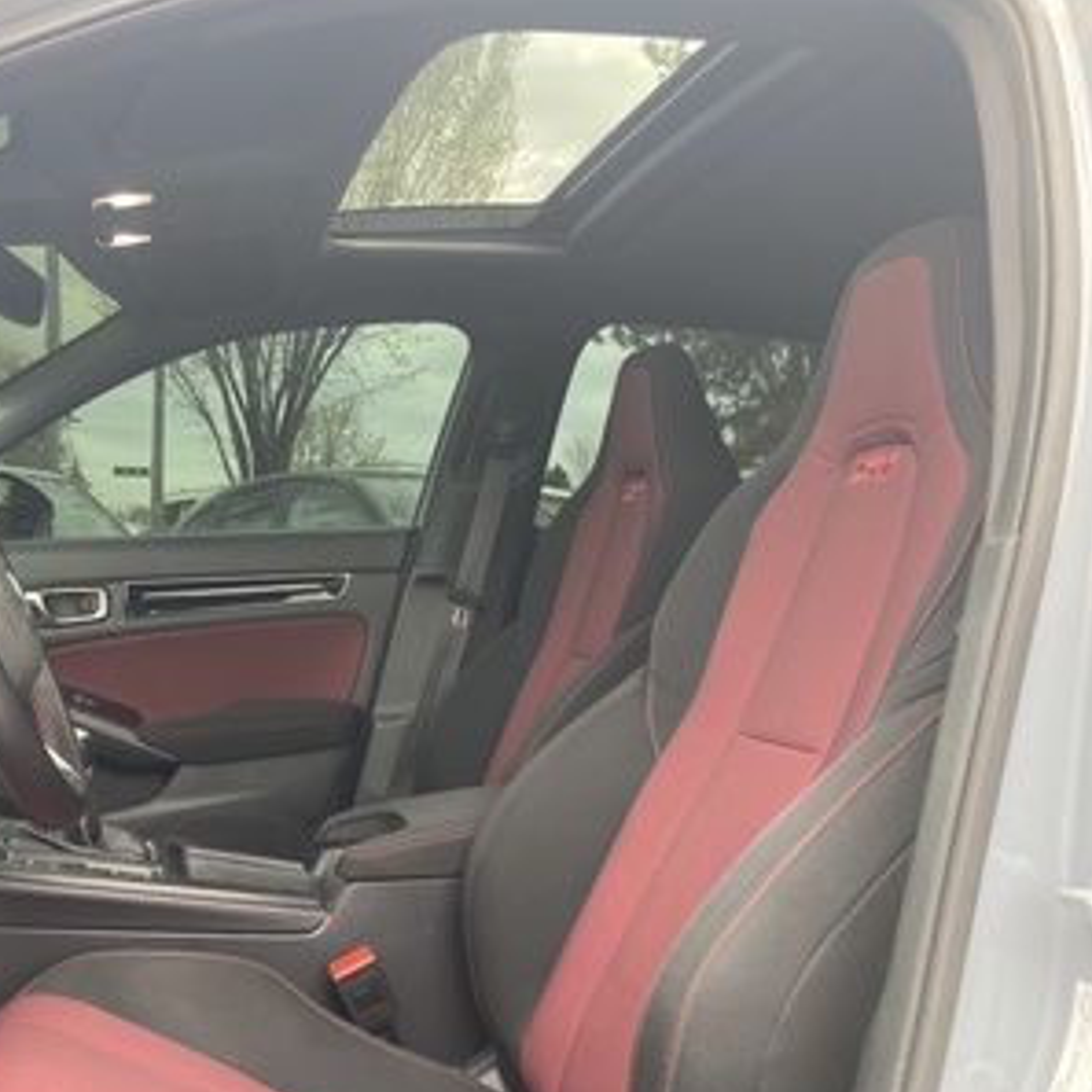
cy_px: 542
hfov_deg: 46.2
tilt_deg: +2.6
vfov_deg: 47.2
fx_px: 1249
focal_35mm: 35
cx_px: 335
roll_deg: -0.5
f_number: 1.8
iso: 50
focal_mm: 3.99
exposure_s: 1/121
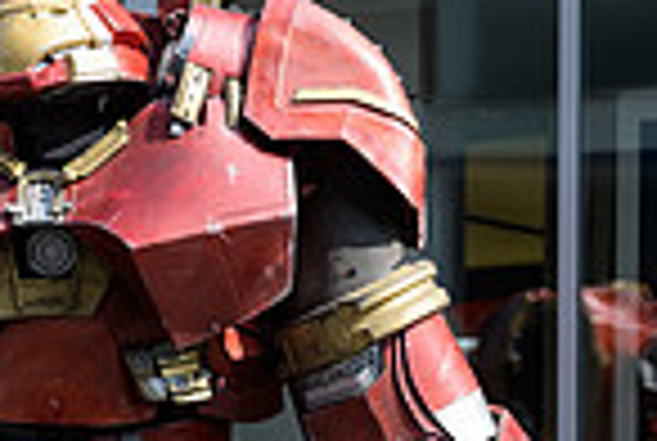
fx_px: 1957
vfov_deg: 12.6
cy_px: 520
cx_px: 171
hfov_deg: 18.9
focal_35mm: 107
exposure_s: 1/1250
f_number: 3.2
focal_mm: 27
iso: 200
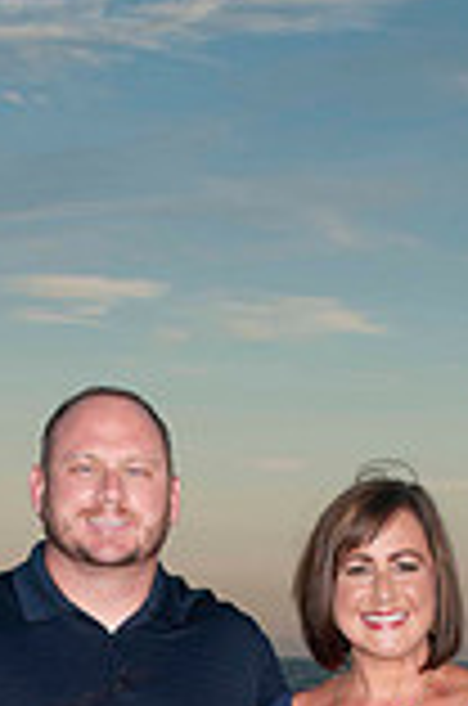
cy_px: 949
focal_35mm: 138
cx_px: 268
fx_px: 2703
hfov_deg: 9.9
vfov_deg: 14.2
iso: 200
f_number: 8
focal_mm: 32
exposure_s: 1/200
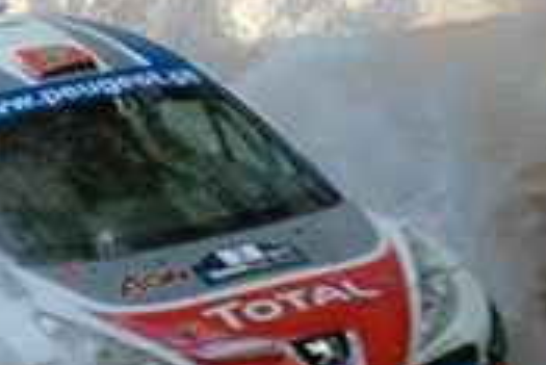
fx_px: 3157
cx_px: 147
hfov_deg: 9.9
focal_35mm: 208
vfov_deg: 6.6
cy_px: 278
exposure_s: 1/320
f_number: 6.3
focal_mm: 38
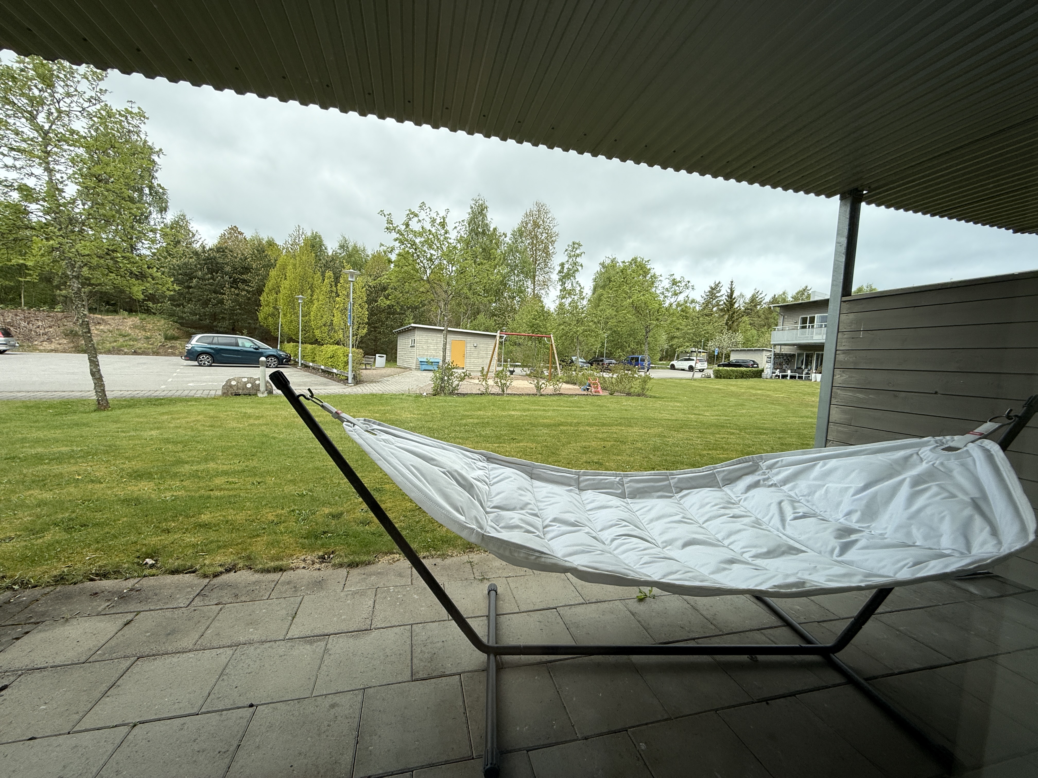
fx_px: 420
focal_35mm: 14
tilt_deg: -4.9
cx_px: 519
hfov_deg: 102.1
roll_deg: -2.2
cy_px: 389
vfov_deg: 85.7
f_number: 2.2
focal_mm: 2.22
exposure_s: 1/799
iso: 50
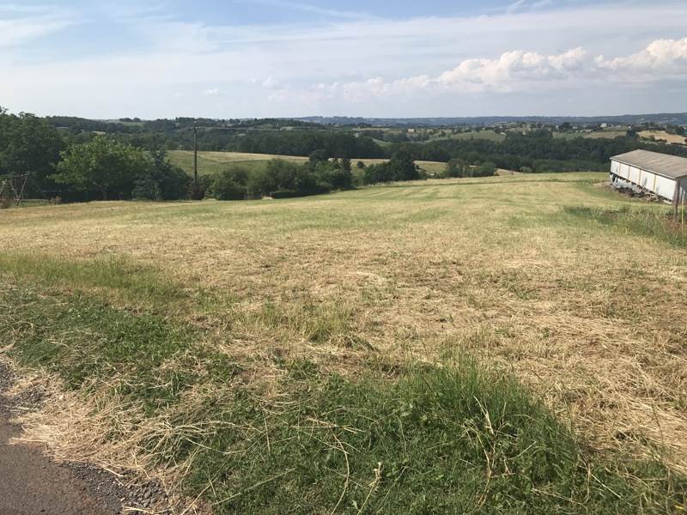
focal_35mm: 28
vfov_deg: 49.7
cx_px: 344
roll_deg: +0.9
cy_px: 258
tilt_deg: -12.6
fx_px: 556
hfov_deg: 63.4
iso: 20
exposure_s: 1/3425
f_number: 1.8
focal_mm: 3.99
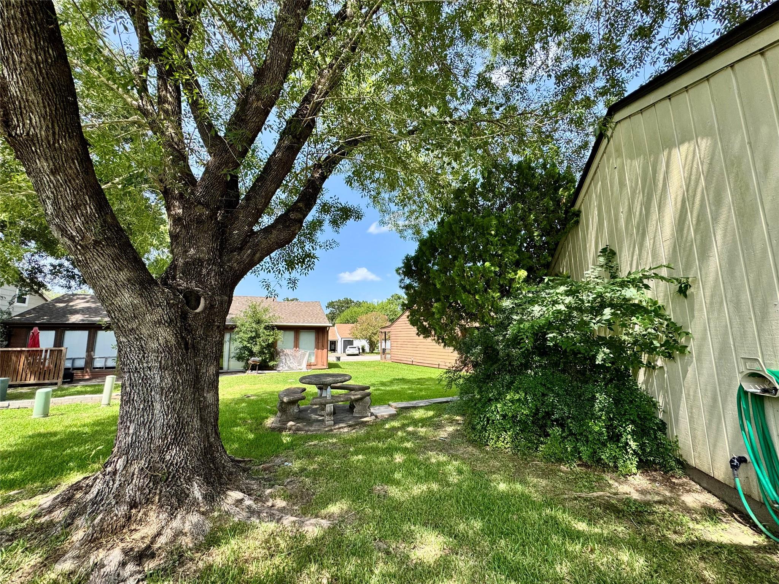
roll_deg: -0.4
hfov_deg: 102.1
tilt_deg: +7.9
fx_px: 315
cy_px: 292
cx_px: 390
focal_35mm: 14
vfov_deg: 85.7
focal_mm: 2.22
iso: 40
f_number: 2.2
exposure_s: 1/749
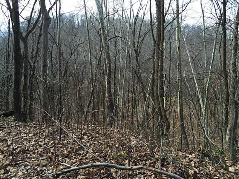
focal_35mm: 29
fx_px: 200
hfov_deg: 61.7
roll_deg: +0.1
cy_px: 90
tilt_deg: -6.8
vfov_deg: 48.2
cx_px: 120
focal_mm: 4.15
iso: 32
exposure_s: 1/121
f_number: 2.2
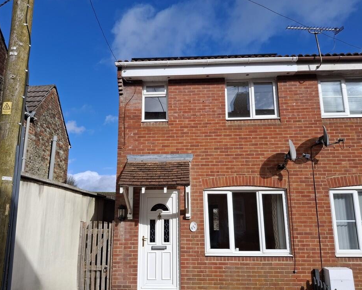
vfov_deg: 53.2
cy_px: 148
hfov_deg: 64.1
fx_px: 289
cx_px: 177
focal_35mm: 27
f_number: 1.8
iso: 32
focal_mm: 4.69
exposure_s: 1/3333
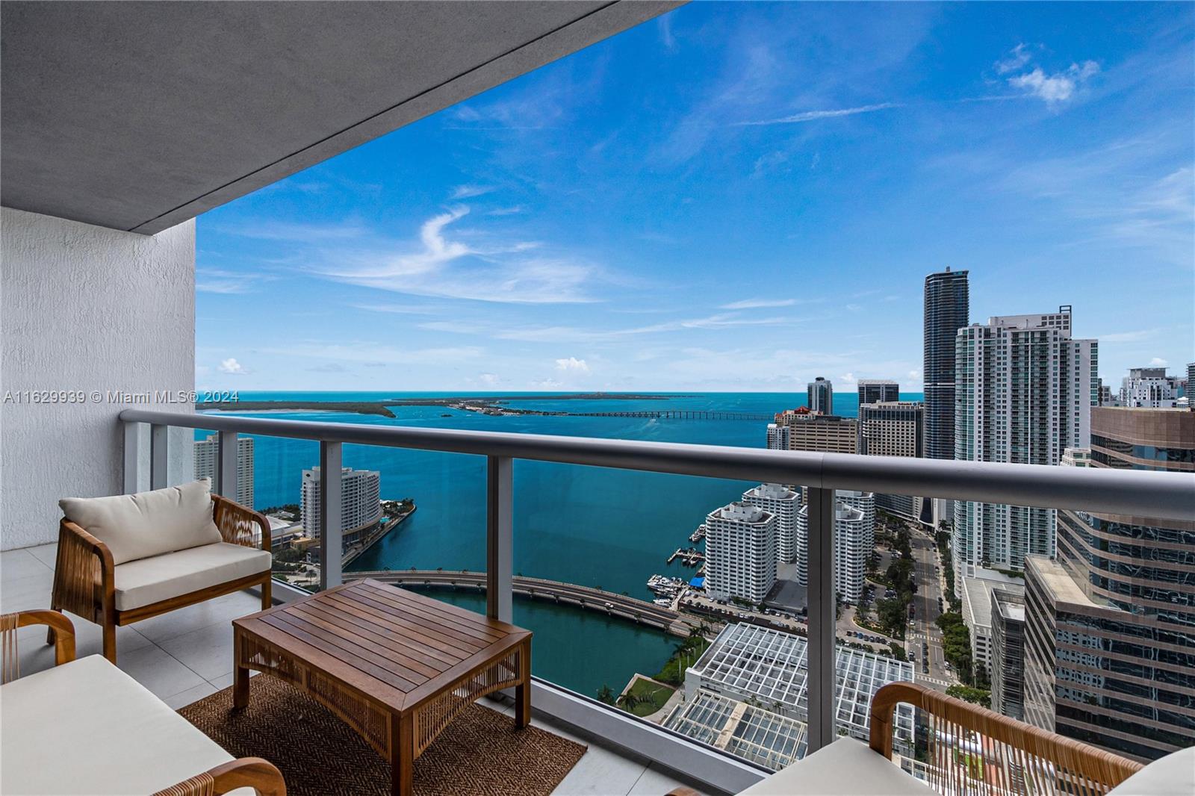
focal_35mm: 14
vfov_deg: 81.2
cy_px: 398
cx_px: 598
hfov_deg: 104.3
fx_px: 465
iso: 100
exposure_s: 1/800
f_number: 4.5
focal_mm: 7
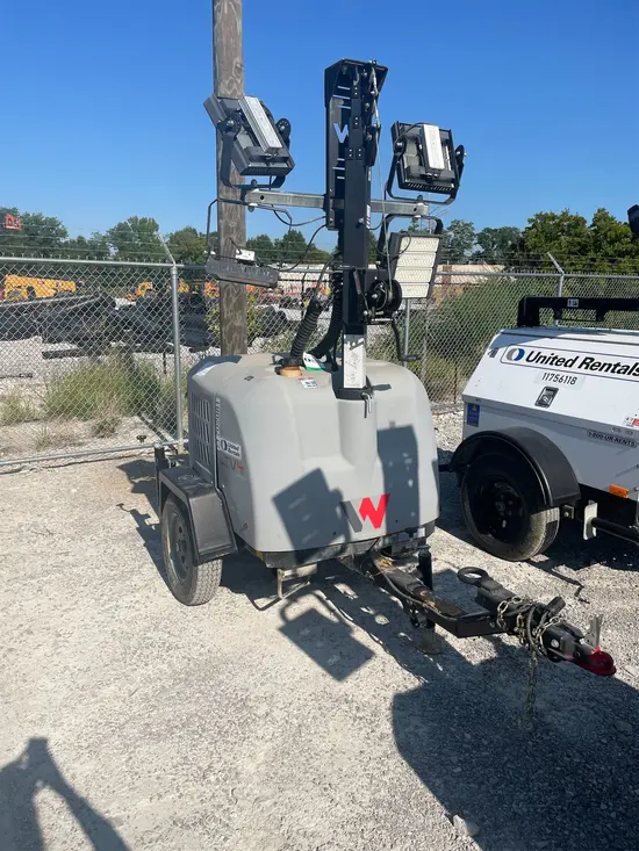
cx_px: 320
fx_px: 640
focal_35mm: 26
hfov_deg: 53.1
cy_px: 426
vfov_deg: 67.3
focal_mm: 4.2
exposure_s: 1/5051
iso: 32
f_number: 1.6
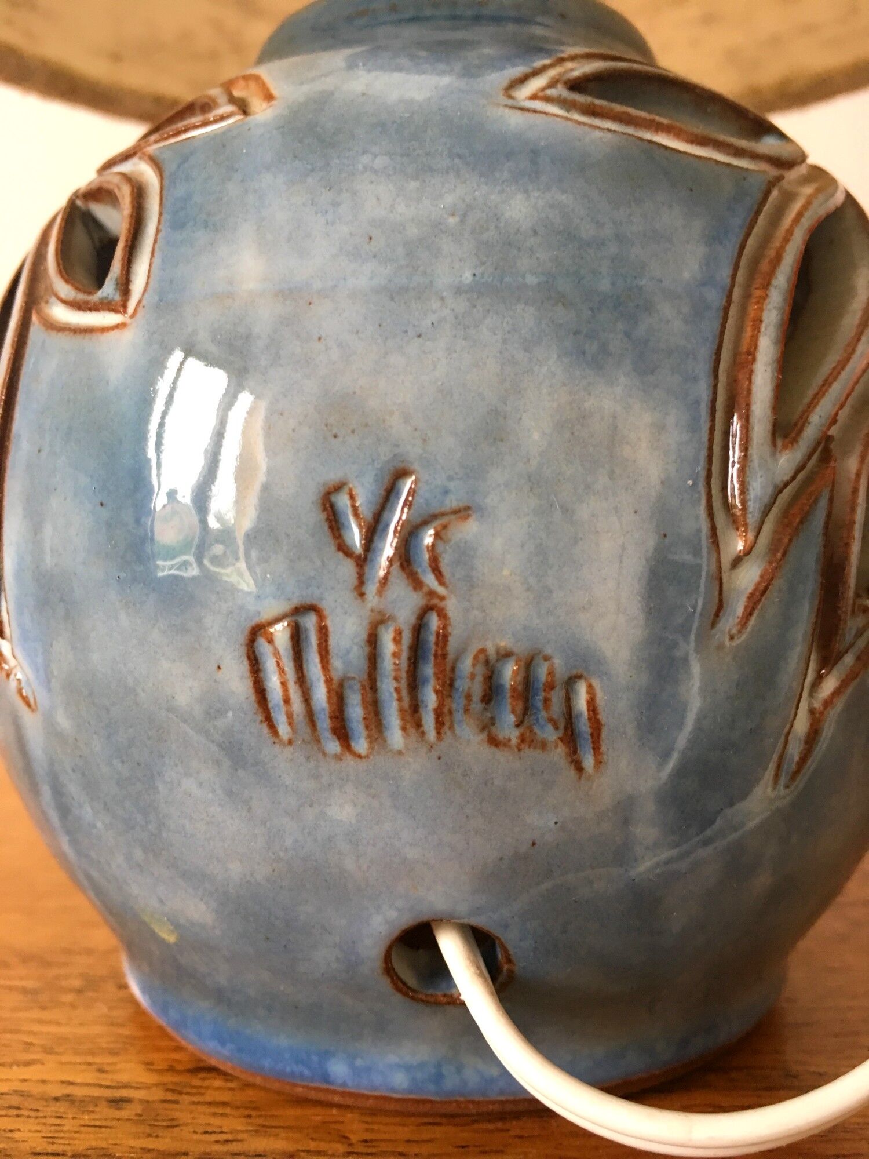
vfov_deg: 61.7
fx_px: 971
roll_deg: +1.0
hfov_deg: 48.2
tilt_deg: -3.1
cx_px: 434
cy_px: 580
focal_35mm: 29
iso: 125
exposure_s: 1/33
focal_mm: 4.15
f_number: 2.2
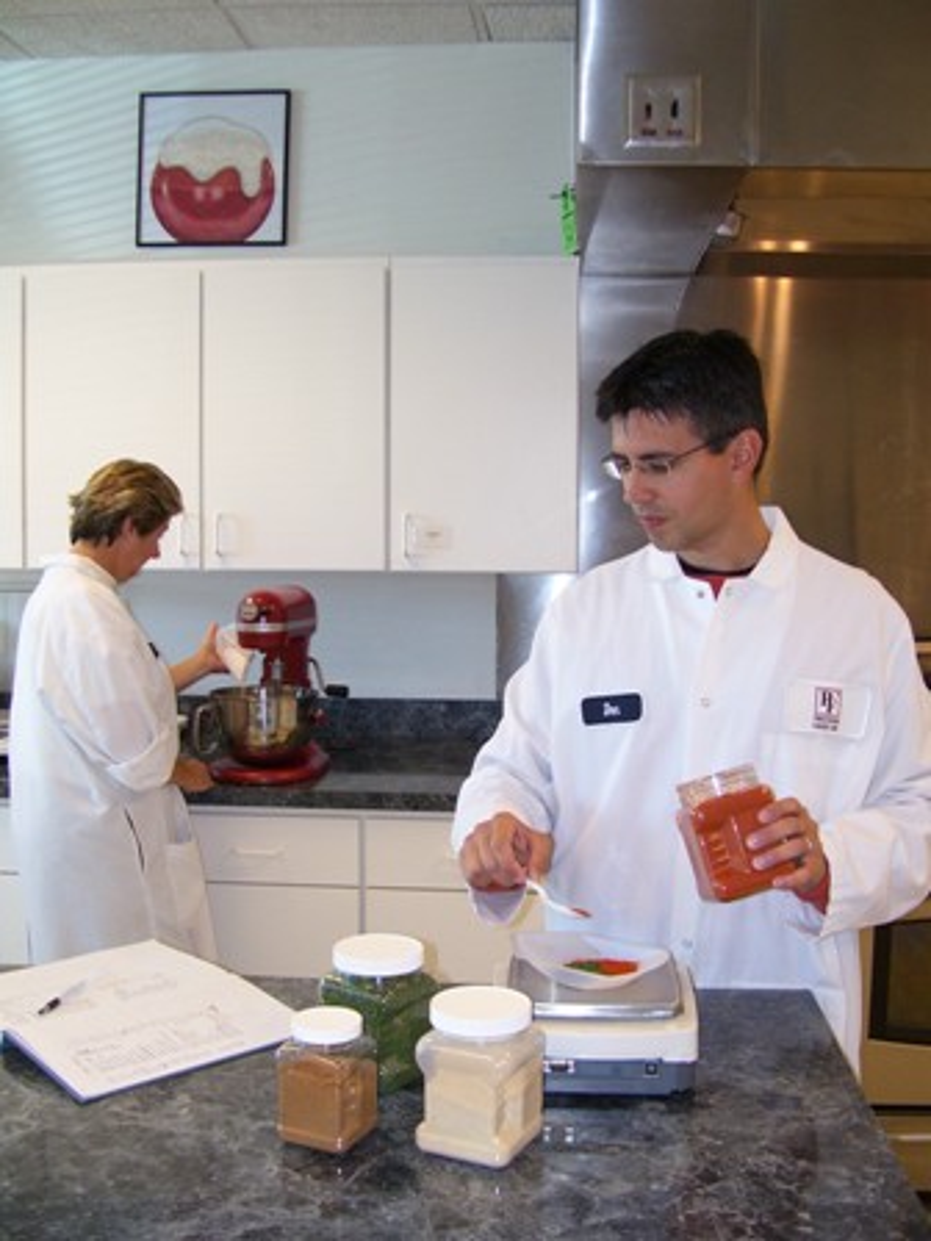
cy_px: 620
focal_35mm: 37
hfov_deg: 38.7
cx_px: 466
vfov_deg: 50.1
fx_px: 1327
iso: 125
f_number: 2.7
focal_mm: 6
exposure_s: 1/60
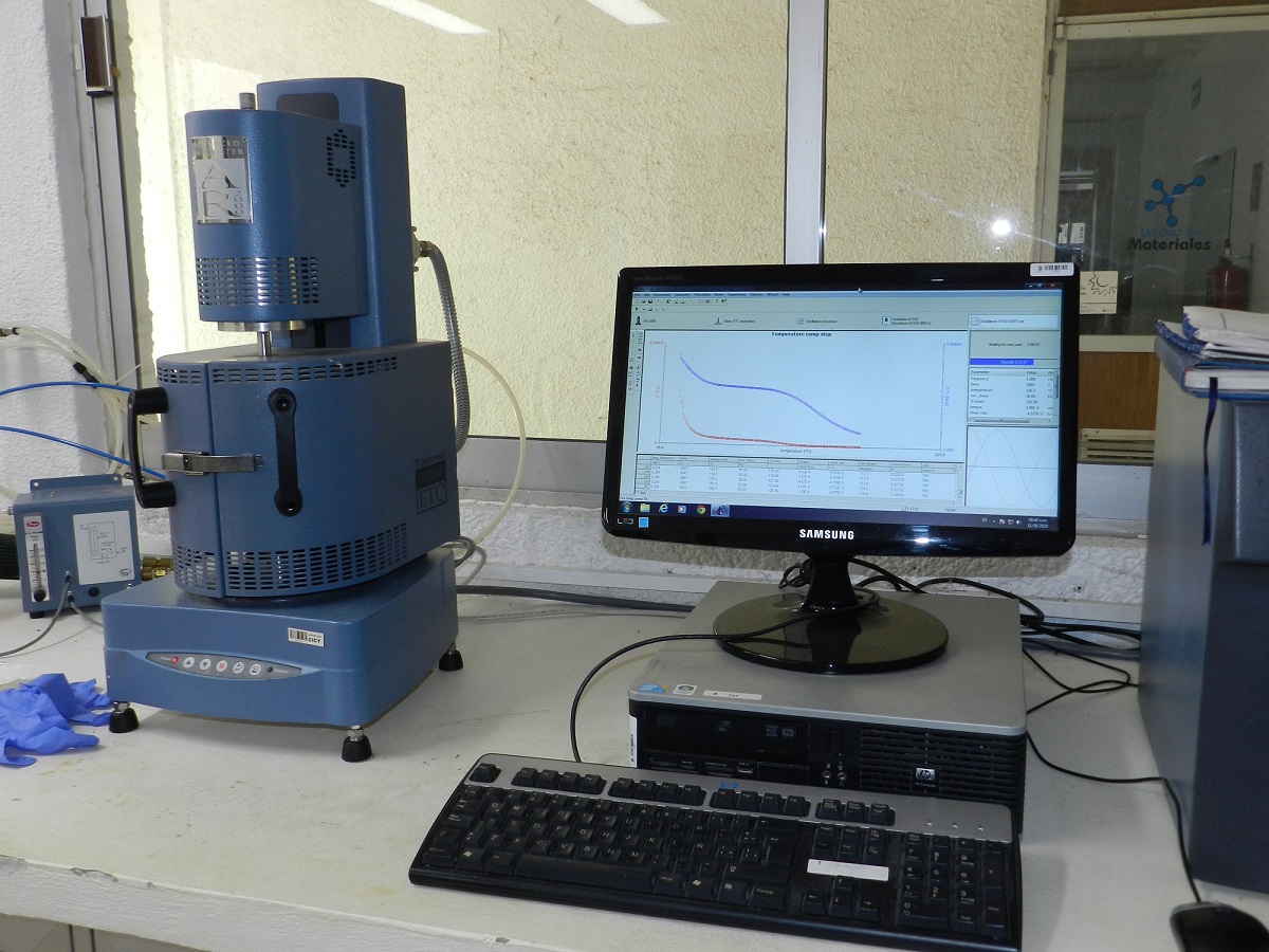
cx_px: 634
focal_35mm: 32
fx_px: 1173
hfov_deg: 56.8
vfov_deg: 44.2
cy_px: 476
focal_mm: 5.6
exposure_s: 1/30
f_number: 3.7
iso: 200
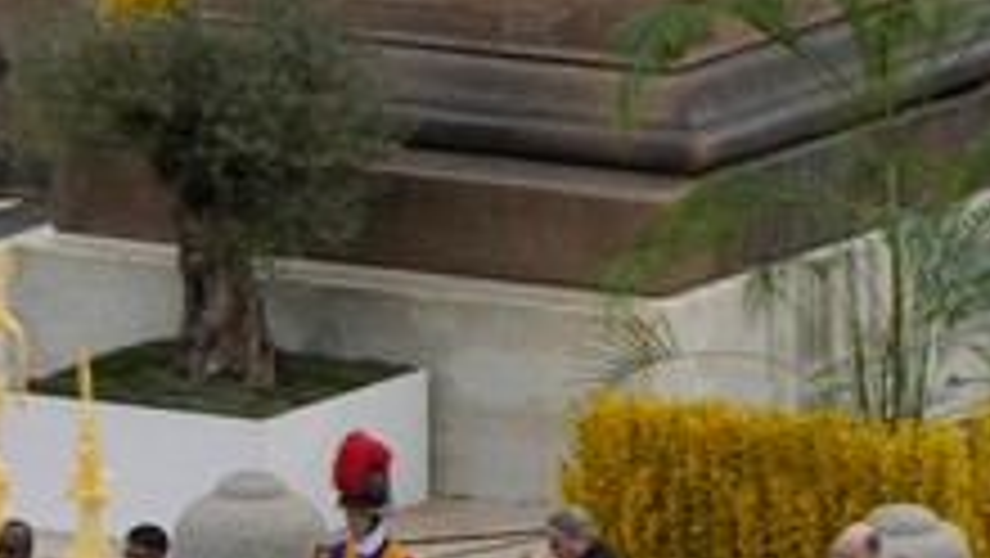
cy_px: 493
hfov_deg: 2.6
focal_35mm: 833
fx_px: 21878
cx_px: -1593
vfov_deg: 1.5
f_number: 8
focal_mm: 140
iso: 320
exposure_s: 1/500
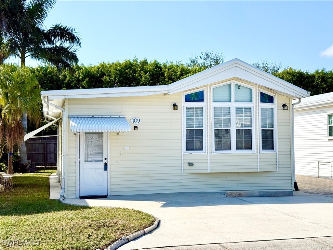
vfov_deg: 30.3
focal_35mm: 48
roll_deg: +0.5
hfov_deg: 39.7
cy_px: 125
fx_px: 462
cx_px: 166
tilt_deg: +1.9
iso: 64
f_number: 1.78
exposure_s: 1/4329
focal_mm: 6.76
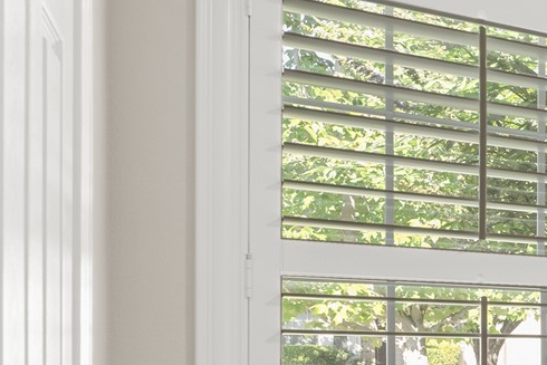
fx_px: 942
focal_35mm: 62
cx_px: 1164
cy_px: 367
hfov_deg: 17.8
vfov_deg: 21.2
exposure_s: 1/1.25
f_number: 8
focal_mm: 14
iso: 250
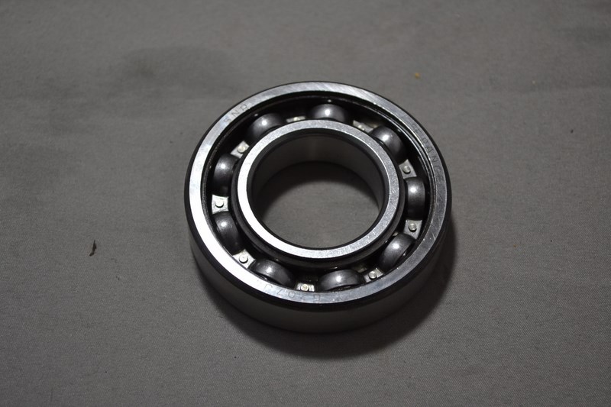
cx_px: 306
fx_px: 1145
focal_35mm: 68
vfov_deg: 20.2
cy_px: 204
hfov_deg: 29.9
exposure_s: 1/50
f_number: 5.3
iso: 400
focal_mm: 45
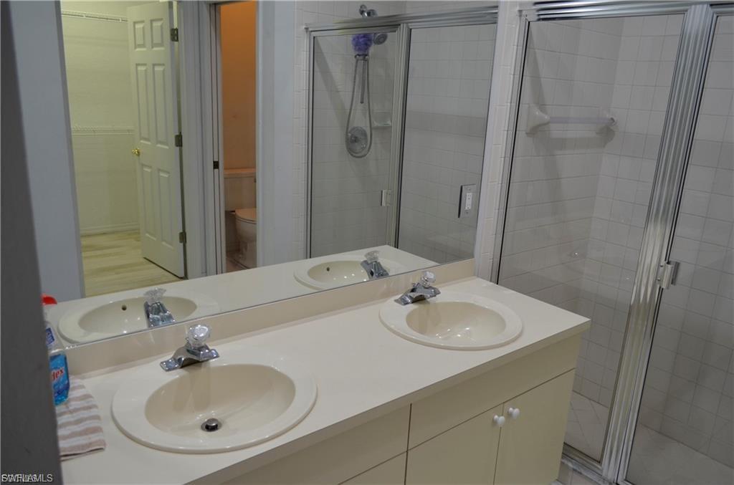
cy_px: 242
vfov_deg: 47.7
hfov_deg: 67.5
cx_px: 367
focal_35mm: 27
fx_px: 549
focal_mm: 18
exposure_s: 1/60
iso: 560
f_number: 4
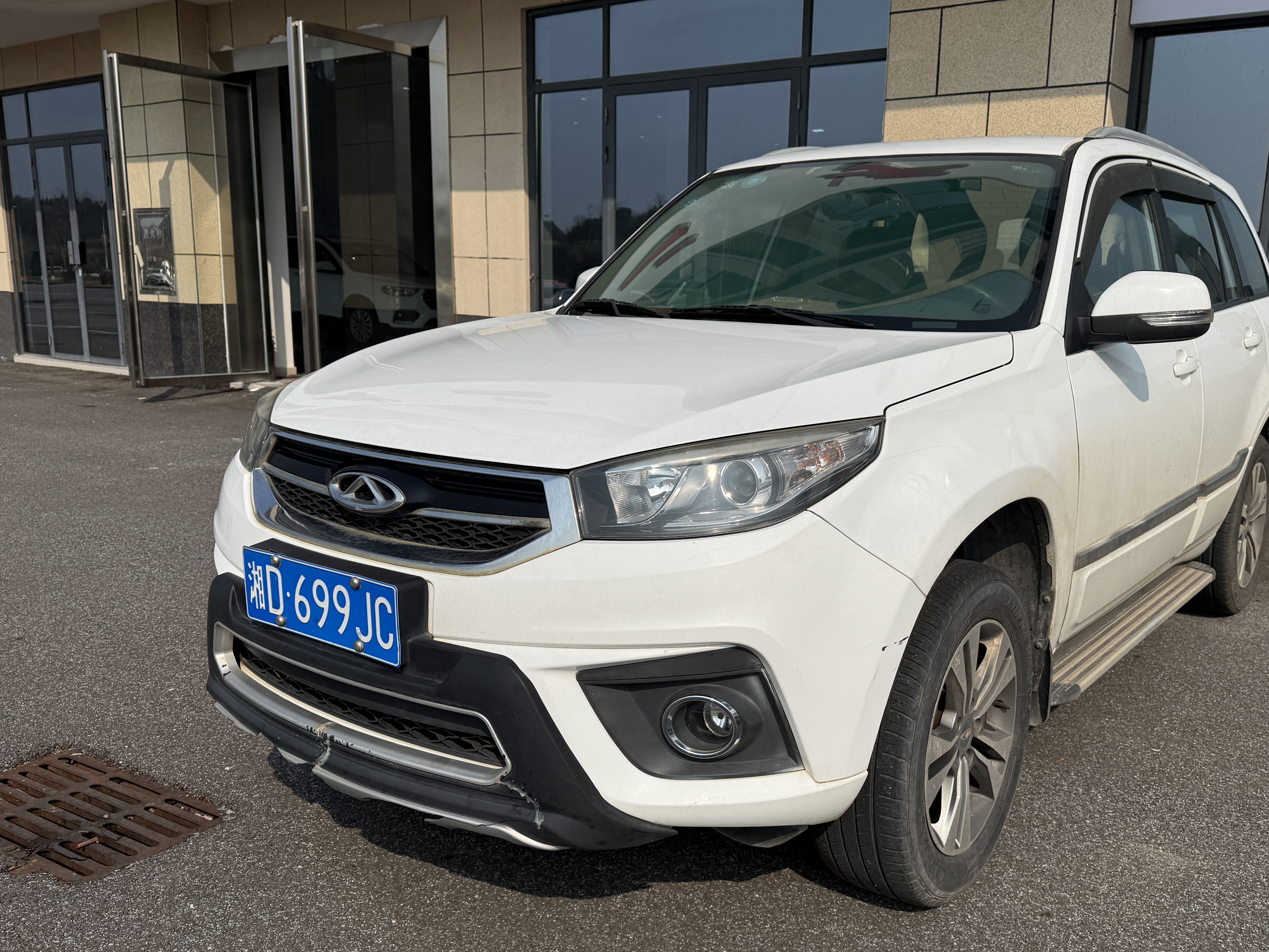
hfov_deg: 59.6
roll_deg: -1.8
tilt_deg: -11.5
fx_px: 1100
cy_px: 533
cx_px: 738
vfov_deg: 46.7
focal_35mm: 30
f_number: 1.78
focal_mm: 6.76
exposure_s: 1/9091
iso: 80
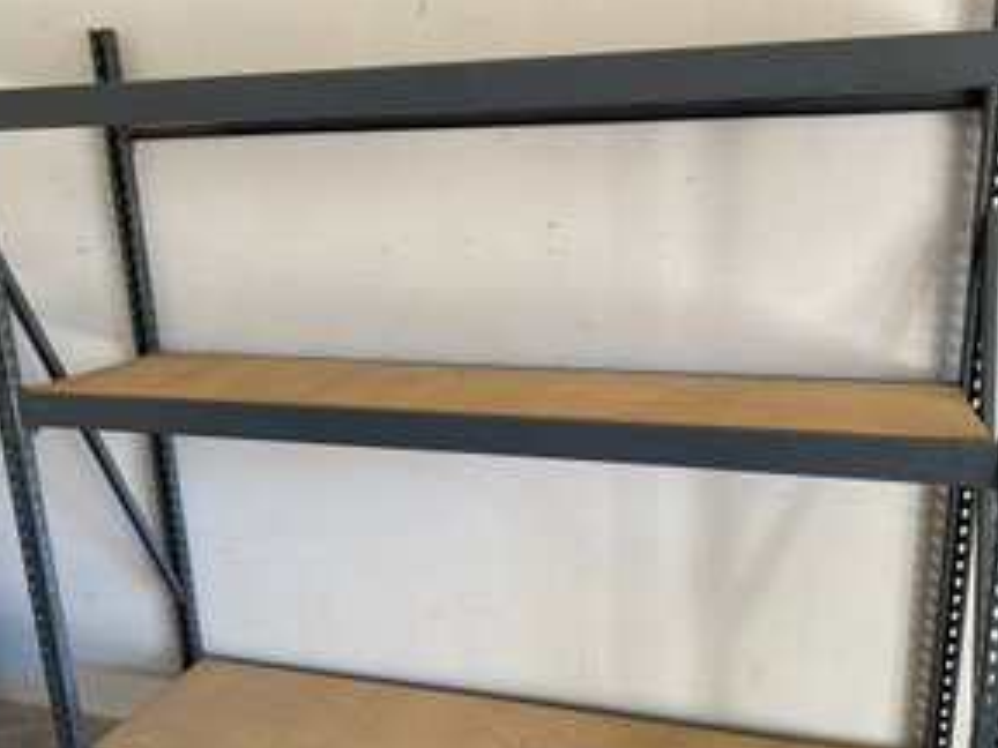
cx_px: 560
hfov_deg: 58.2
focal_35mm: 31
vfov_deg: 45.3
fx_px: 894
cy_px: 428
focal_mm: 4.25
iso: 125
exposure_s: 1/121
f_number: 1.8
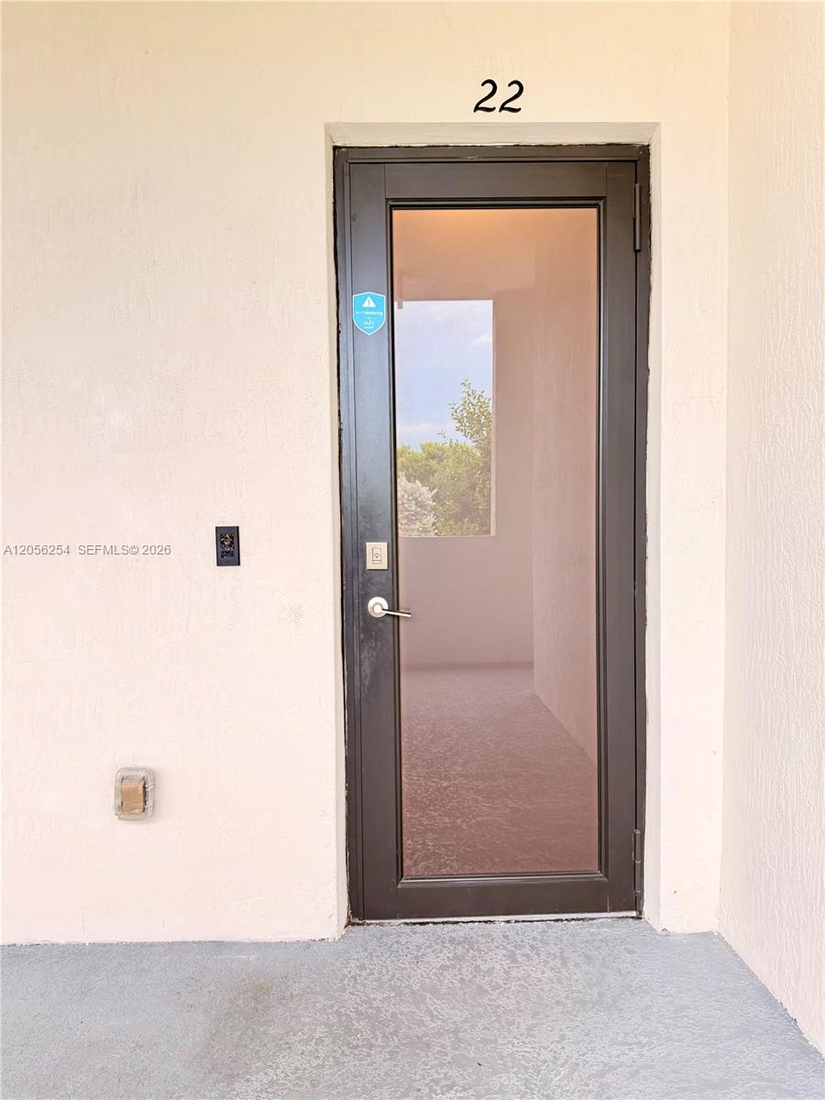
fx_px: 763
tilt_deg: -3.4
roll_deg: +0.5
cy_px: 550
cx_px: 412
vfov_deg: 71.6
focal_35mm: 24
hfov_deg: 56.8
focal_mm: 6.76
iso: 200
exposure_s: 1/121
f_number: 1.78
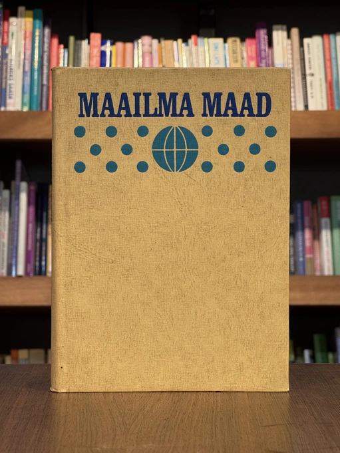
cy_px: 226
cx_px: 170
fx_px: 1008
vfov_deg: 25.3
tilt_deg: +1.1
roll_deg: -0.5
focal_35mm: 77
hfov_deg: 19.1
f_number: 2.8
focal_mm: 9
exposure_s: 1/99
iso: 100
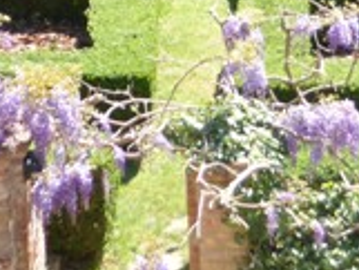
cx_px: 279
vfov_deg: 6.9
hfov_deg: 9.2
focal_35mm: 214
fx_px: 2221
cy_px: -116
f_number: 3.9
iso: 100
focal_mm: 7.4
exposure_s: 1/200
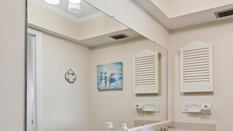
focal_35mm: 25
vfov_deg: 43.9
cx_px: 169
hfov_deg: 70.1
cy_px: 104
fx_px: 155
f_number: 7.1
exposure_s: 1/10
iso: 100
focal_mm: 10
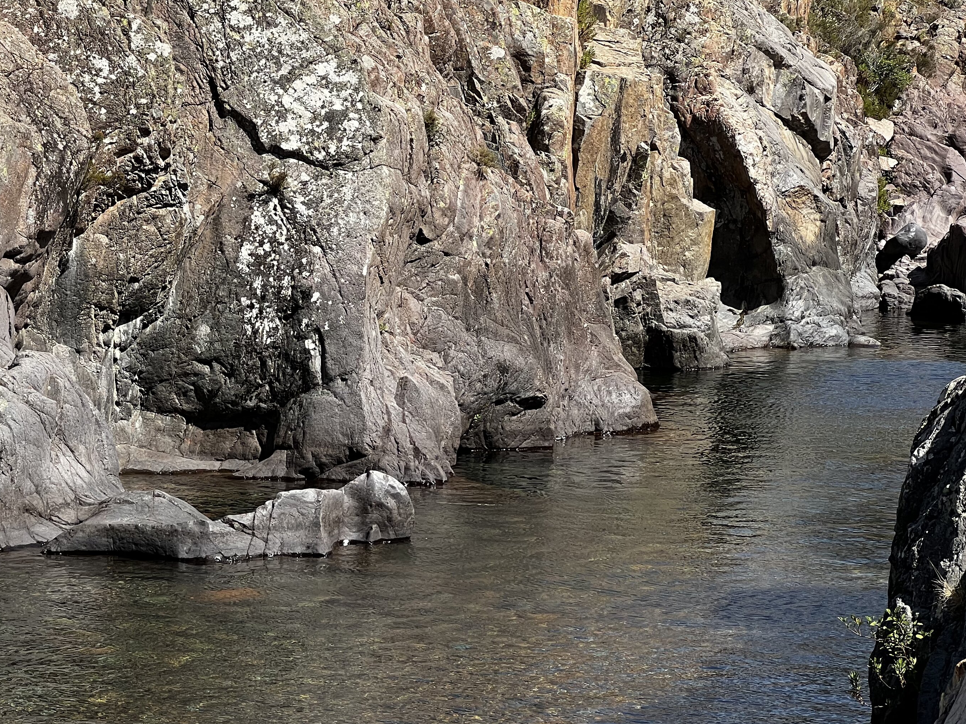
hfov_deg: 17.2
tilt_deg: -4.8
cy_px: 382
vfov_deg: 13.0
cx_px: 302
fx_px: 3181
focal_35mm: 114
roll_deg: -1.3
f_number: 2.8
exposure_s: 1/570
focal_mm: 9
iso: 32
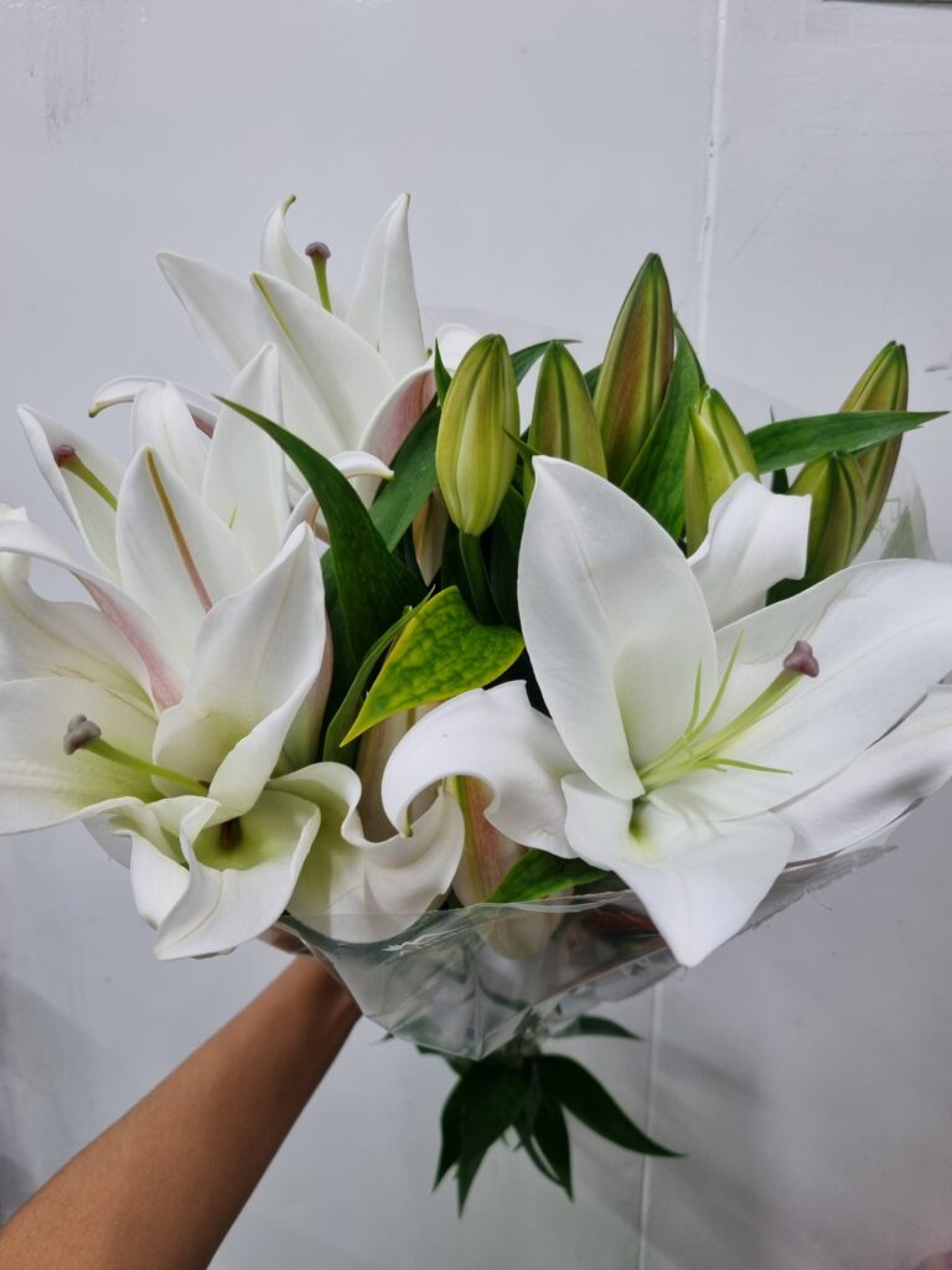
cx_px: 476
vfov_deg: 67.3
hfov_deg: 53.1
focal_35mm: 26
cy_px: 635
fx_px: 953
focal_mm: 5.4
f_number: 1.8
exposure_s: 1/60
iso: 160
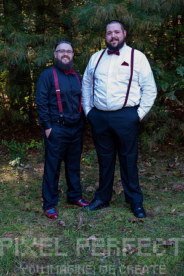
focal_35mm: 55
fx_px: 423
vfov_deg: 36.3
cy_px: 138
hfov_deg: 24.6
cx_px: 92
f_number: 5.6
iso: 800
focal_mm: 55
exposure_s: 1/60
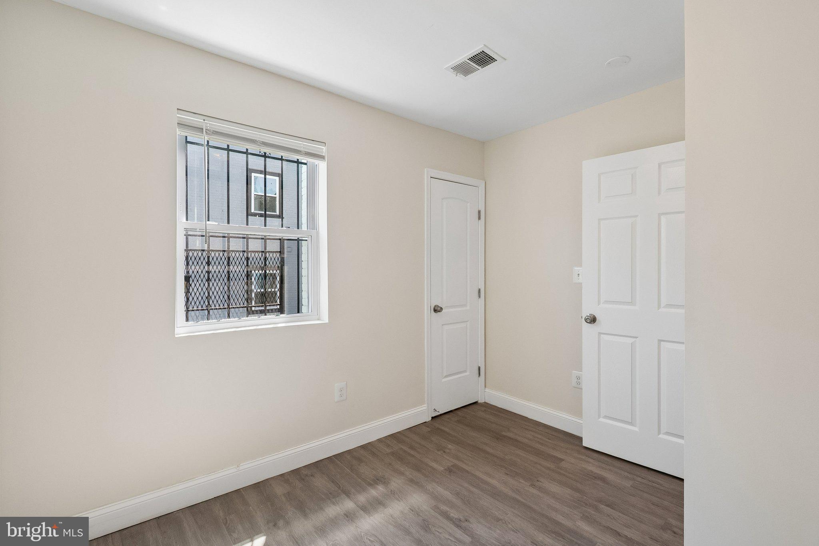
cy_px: 273
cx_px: 410
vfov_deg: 77.3
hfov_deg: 100.4
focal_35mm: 15
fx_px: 341
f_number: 5.6
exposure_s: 1/100
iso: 400
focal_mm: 10
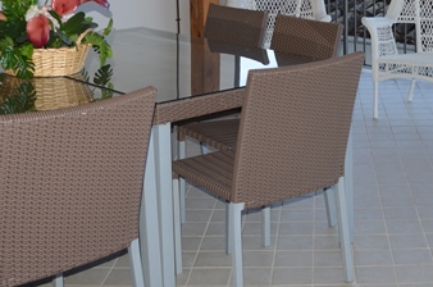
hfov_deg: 30.7
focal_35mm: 64
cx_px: 347
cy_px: -32
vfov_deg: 20.2
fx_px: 768
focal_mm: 18
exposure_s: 1/200
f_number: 4
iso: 100
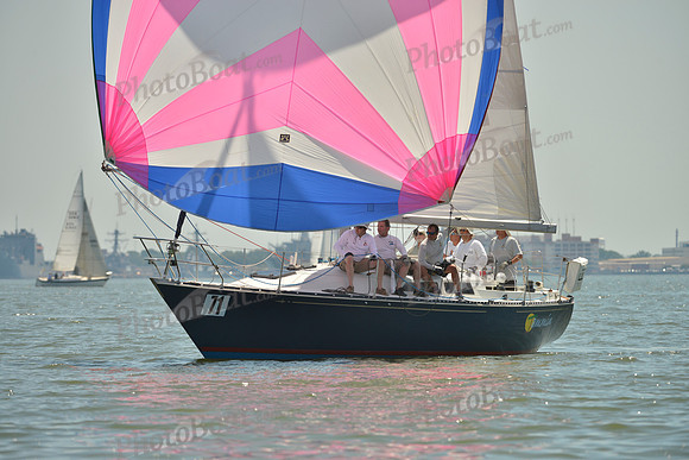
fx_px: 5551
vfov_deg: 4.7
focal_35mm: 290
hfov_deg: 7.1
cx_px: 344
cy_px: 230
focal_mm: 290
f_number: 6.3
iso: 200
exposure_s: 1/1250
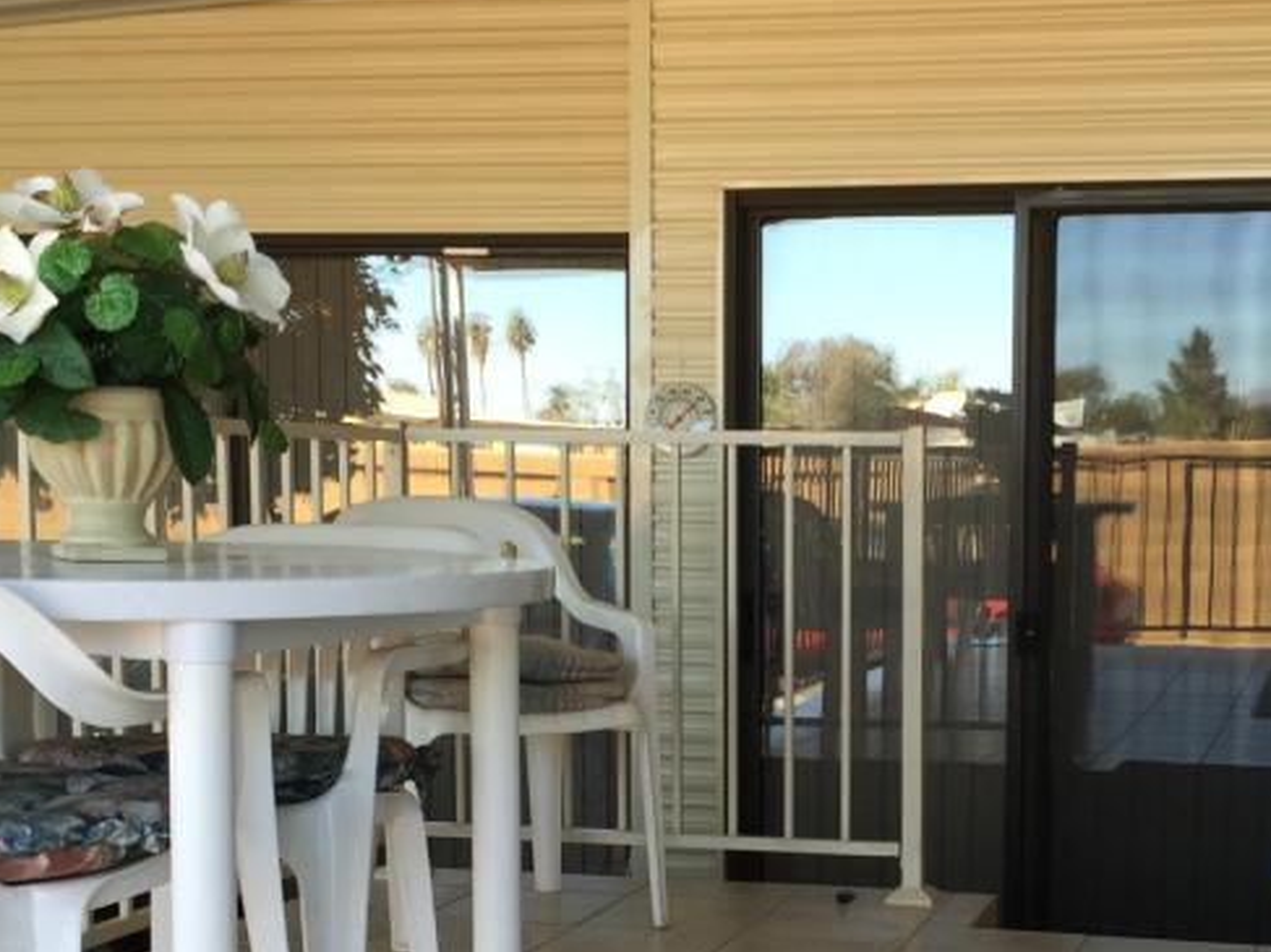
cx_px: 916
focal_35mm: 61
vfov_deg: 23.6
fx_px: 2239
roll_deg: -1.0
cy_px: 796
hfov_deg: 31.3
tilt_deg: -7.7
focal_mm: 4.15
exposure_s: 1/121
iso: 32
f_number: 2.2
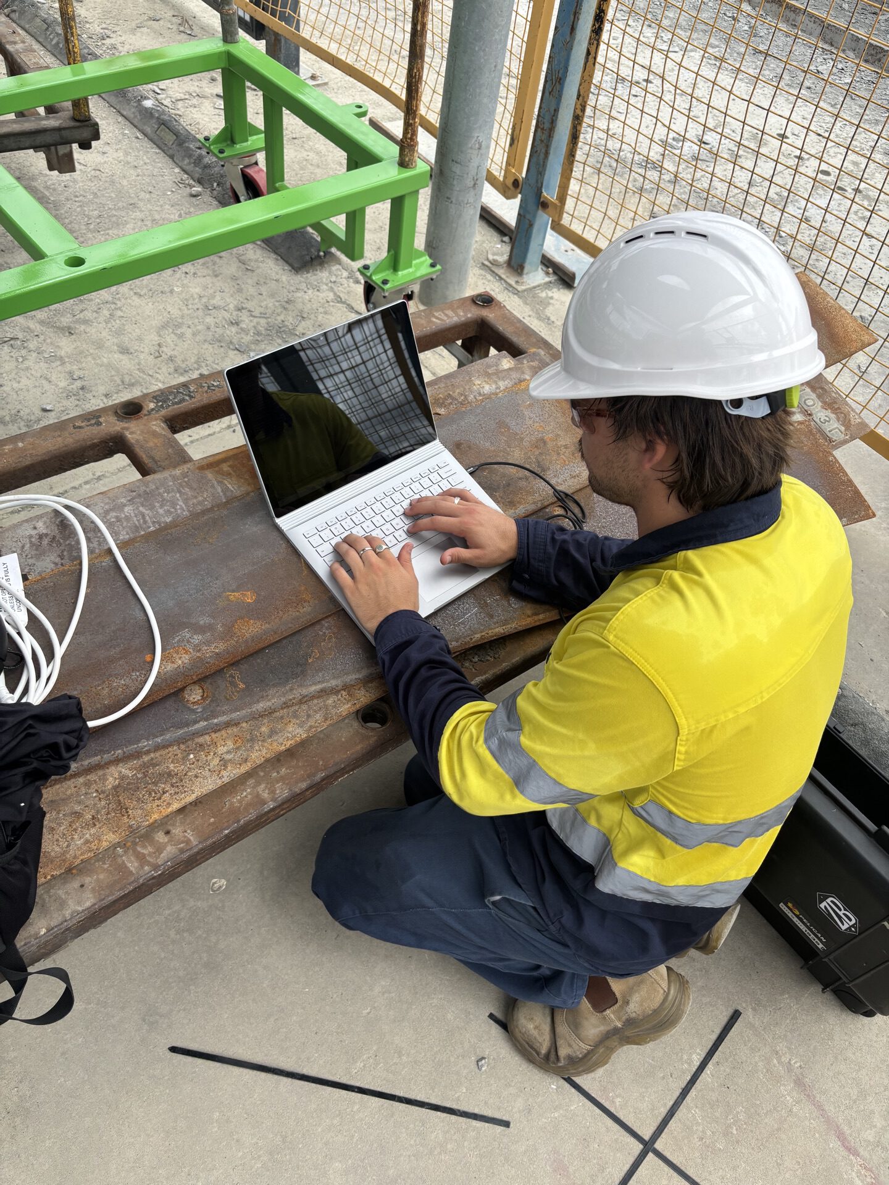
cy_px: 592
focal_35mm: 26
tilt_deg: -51.6
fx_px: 890
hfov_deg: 53.1
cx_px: 444
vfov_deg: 67.3
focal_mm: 5.96
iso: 50
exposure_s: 1/1695
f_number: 1.6
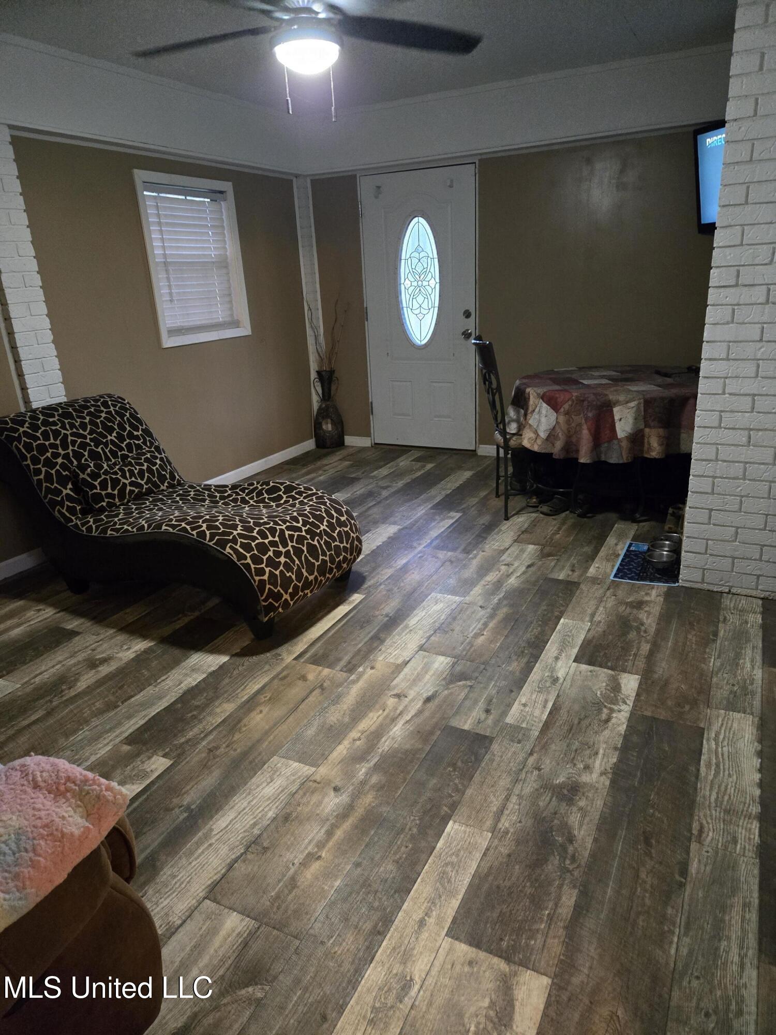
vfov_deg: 73.9
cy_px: 518
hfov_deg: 58.9
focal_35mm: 23
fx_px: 687
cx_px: 388
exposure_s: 1/60
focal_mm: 5.4
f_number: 1.8
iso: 2000
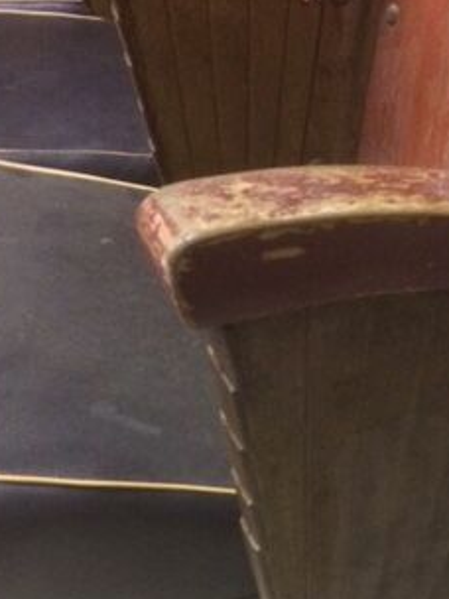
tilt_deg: -43.3
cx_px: 353
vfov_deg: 30.7
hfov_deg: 23.7
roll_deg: +7.0
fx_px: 1055
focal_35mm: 61
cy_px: 497
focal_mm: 4.15
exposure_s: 1/17
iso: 320
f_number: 2.2
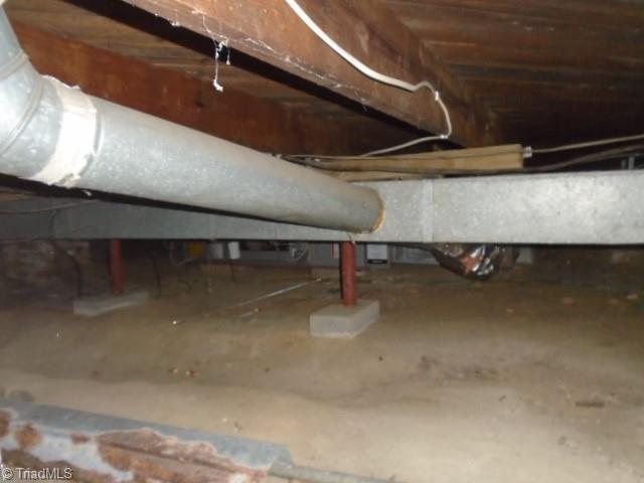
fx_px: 484
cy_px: 242
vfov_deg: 53.1
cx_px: 322
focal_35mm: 26
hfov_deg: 67.3
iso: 400
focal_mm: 4.6
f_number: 3.2
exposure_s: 1/30
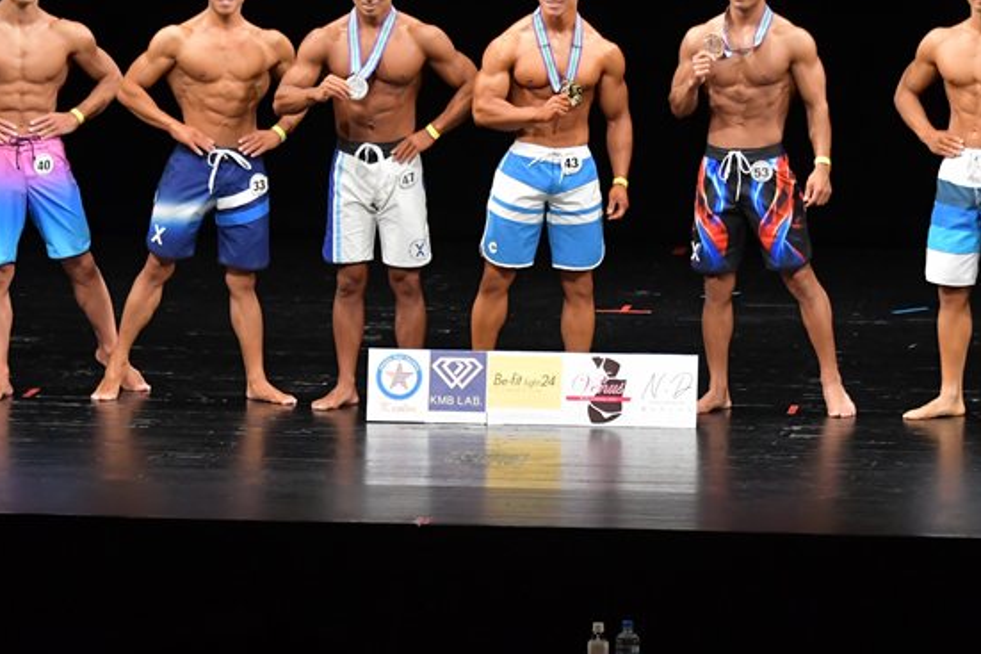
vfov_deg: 6.5
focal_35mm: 211
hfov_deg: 9.8
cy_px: 317
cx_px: 510
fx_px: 5748
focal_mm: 100
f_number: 5.6
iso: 3200
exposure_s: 1/400
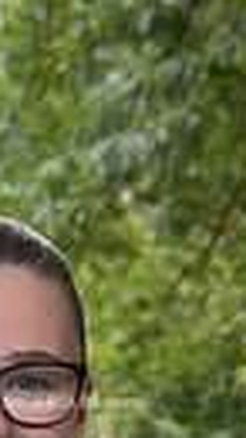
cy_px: 724
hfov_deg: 6.4
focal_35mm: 188
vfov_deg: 10.9
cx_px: -13
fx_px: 2183
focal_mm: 52
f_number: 8
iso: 500
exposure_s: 1/100
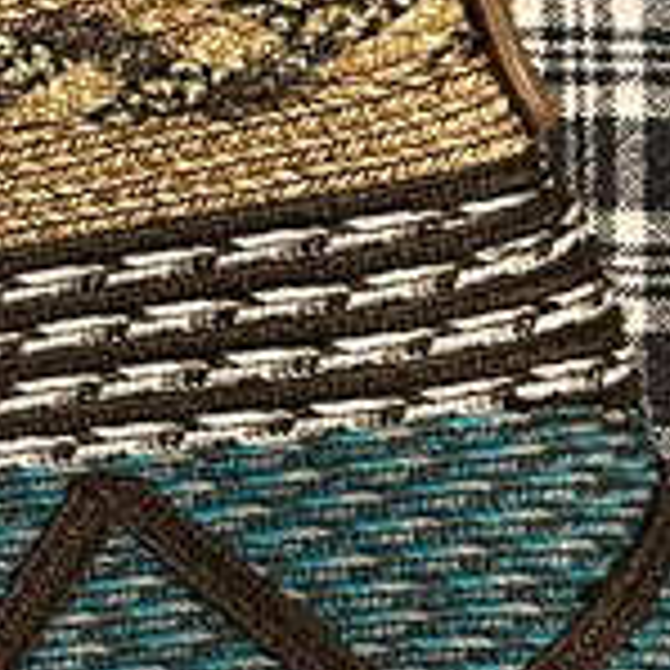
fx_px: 4051
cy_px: -13
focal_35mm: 185
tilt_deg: -84.8
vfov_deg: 9.4
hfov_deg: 8.3
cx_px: -1219
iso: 640
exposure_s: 1/30
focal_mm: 5.7
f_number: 1.5
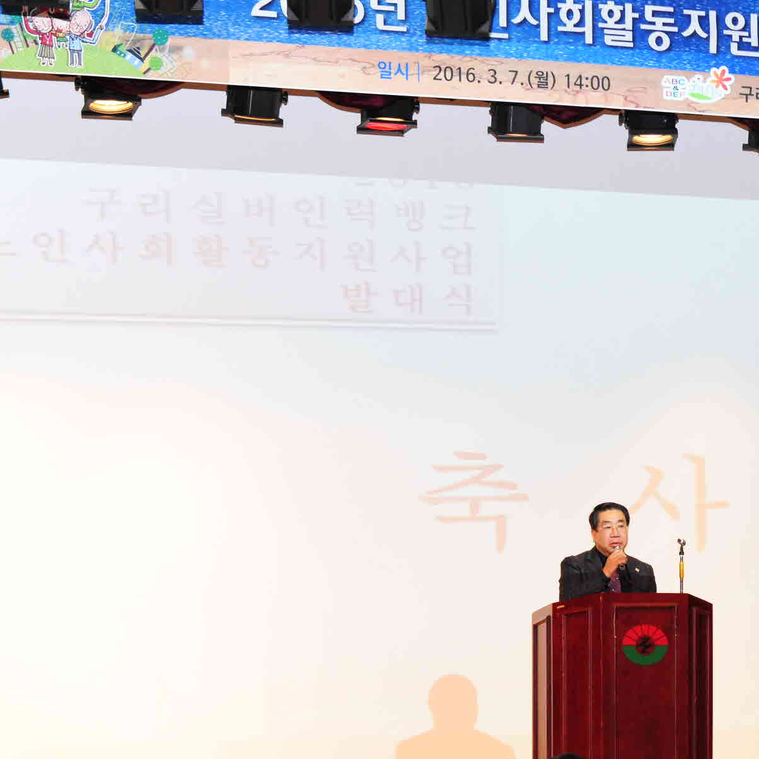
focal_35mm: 149
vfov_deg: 11.7
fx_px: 3696
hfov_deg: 11.5
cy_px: 544
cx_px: 886
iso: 1600
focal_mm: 70
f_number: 7.1
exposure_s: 1/60
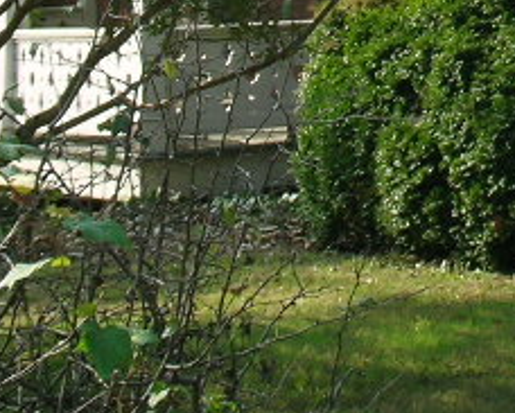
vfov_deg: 6.5
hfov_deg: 7.9
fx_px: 3541
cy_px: -415
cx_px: 1037
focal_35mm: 232
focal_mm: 11.1
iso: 50
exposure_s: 1/133
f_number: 6.2
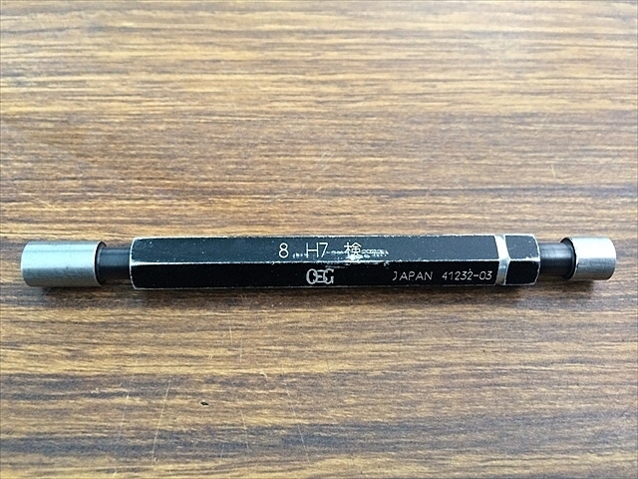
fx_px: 553
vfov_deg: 46.8
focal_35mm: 30
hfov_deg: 60.0
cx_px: 319
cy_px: 240
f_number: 2.2
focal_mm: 4.12
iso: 160
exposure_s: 1/30
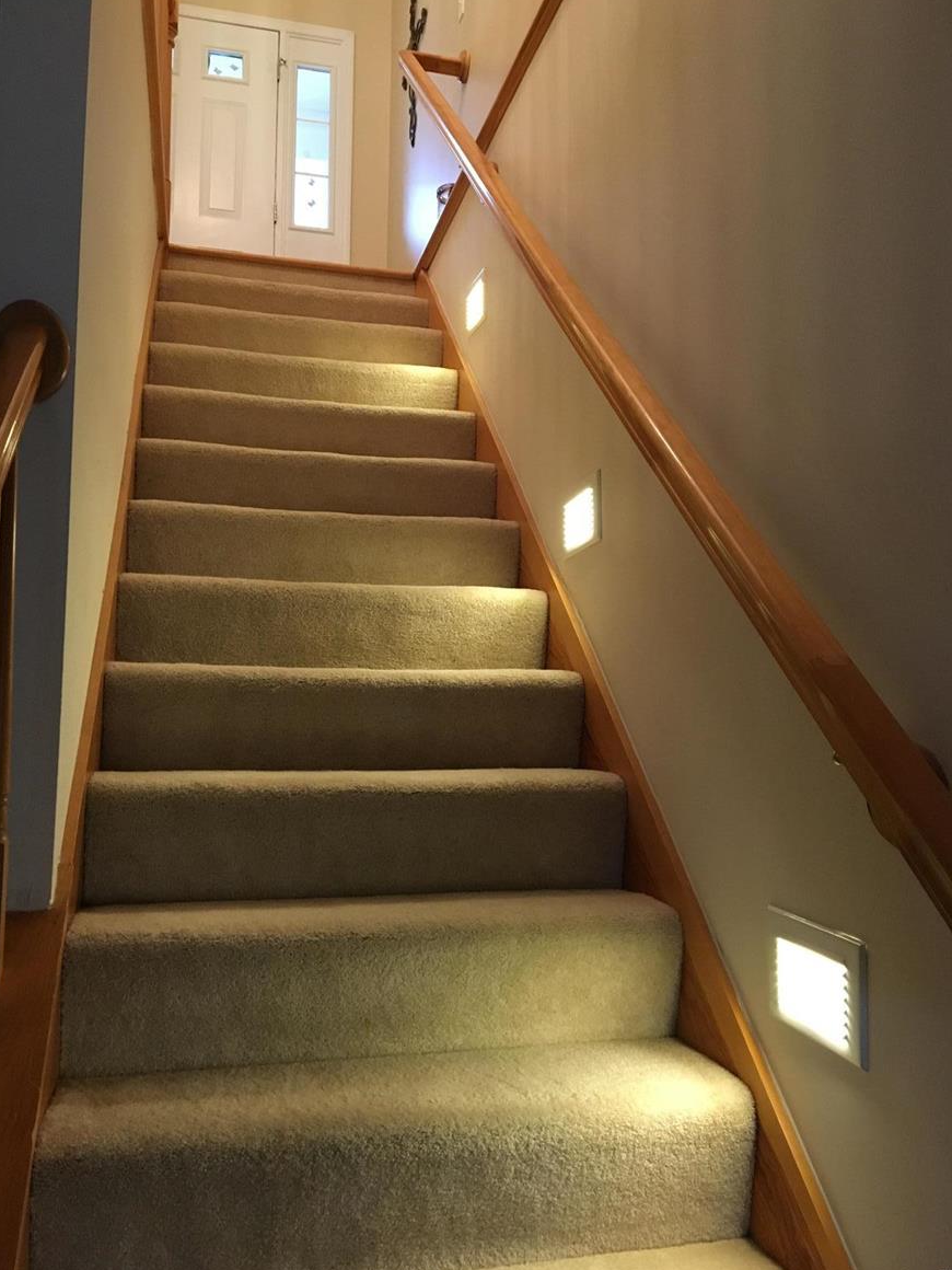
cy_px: 626
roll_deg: -0.4
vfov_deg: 60.0
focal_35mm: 30
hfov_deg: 46.8
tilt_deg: +6.2
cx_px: 483
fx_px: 1100
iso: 200
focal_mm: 4.15
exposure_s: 1/30
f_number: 2.2
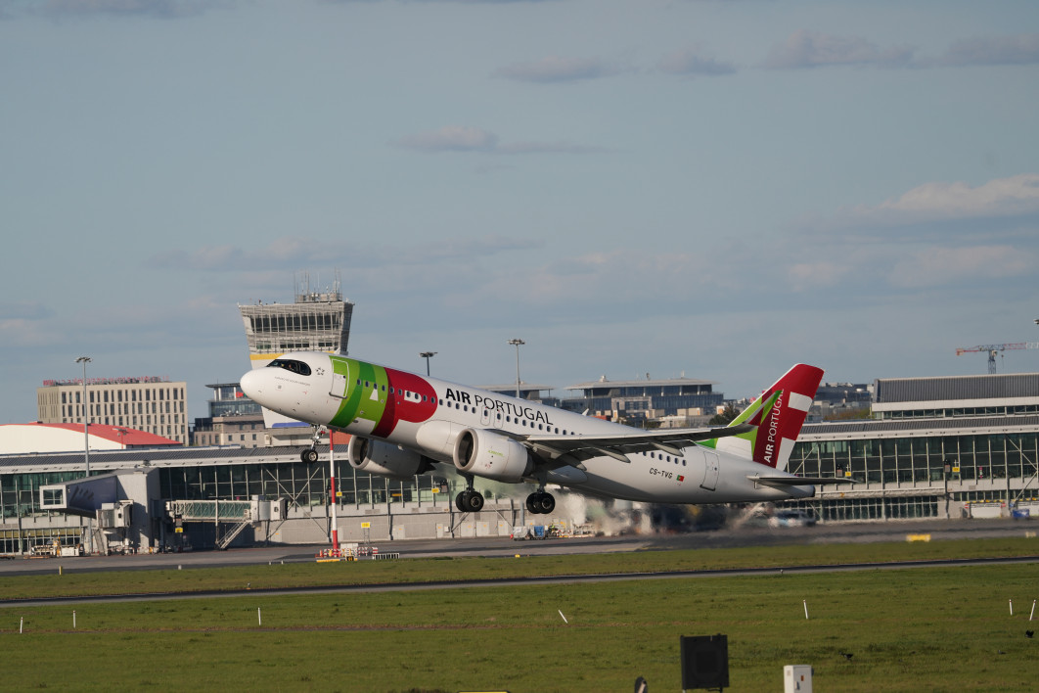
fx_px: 9148
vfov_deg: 4.3
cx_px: 520
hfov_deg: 6.5
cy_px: 346
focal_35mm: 317
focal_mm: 317
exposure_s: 1/2500
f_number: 4.5
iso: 200
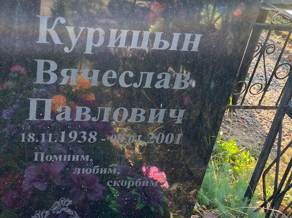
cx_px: 96
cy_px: 105
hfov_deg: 39.9
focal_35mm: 47
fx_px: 396
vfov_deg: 30.9
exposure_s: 1/122
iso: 32
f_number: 1.8
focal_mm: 4.25
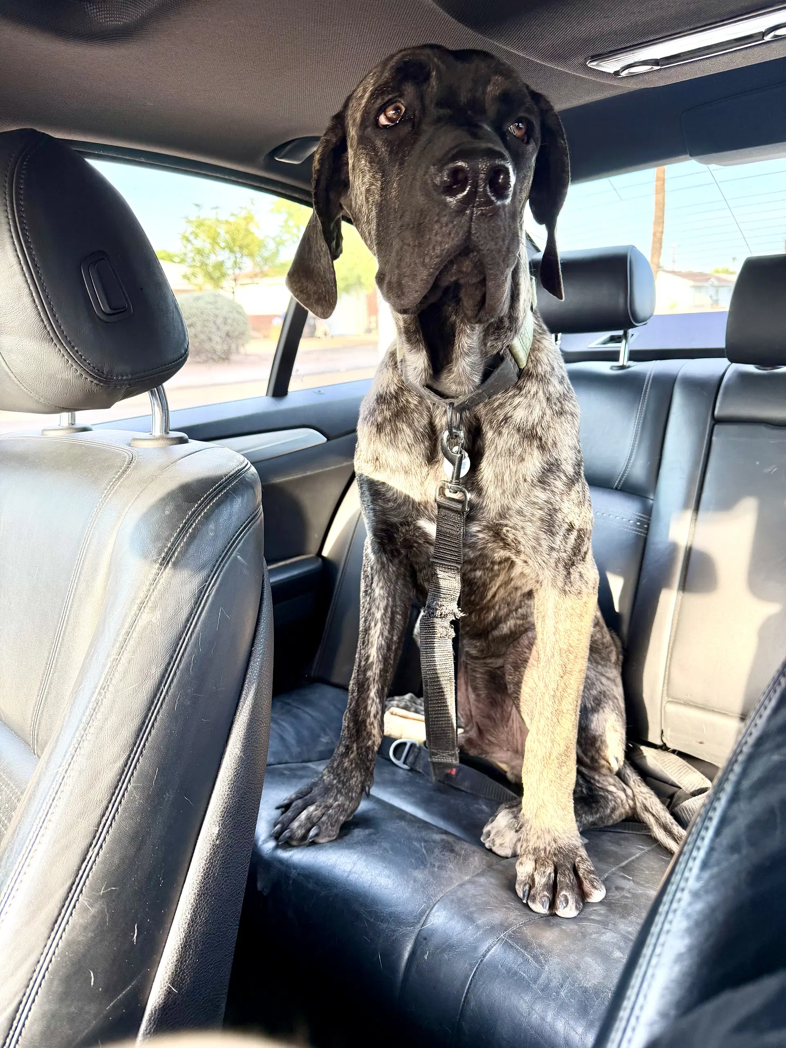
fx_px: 727
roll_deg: +2.8
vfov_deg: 71.6
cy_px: 524
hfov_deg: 56.8
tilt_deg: -16.7
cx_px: 393
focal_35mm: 24
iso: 80
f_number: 1.78
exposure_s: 1/172
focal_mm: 6.76
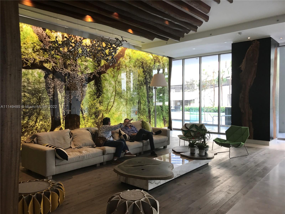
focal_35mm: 28
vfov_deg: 49.7
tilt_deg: -1.9
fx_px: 231
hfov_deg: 63.4
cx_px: 142
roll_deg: +0.1
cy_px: 107
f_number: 1.8
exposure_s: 1/40
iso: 25
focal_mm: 3.99
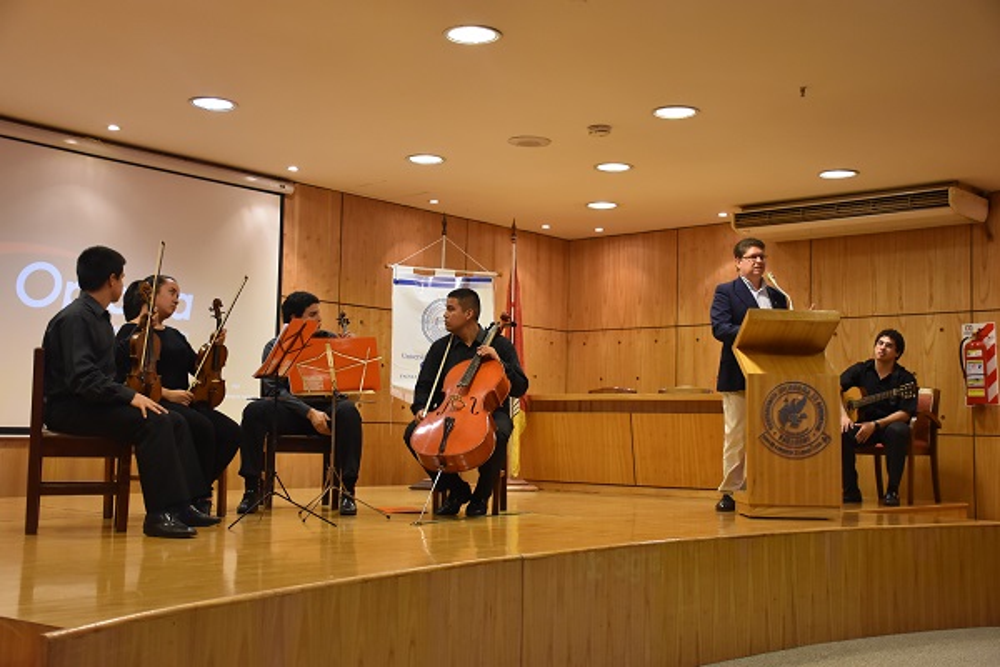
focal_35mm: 45
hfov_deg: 43.6
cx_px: 500
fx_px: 1250
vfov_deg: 29.9
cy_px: 334
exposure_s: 1/60
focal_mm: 30
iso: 2000
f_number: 4
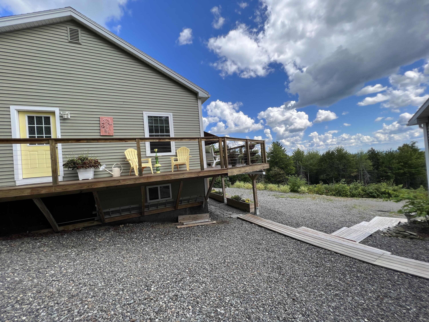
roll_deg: +4.3
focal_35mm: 13
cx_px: 214
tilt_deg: +2.6
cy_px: 161
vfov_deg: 89.9
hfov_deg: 106.2
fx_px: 161
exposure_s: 1/889
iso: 32
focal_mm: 1.57
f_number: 1.8
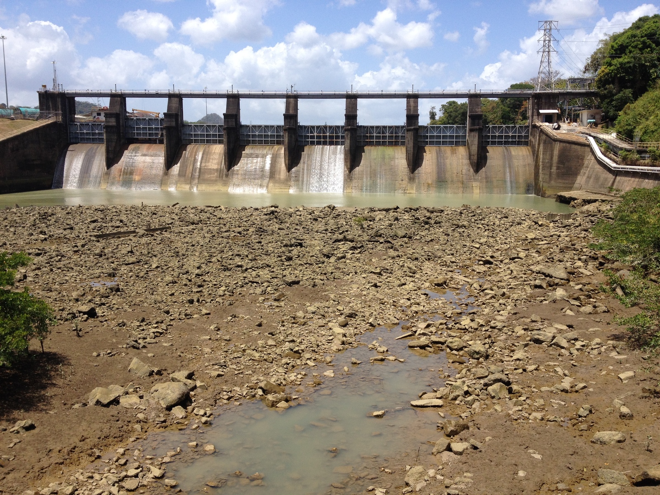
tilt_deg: -12.3
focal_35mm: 35
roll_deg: -0.2
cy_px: 248
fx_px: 667
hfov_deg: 52.6
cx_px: 330
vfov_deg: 40.7
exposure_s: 1/1905
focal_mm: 4.28
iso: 50
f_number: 2.4
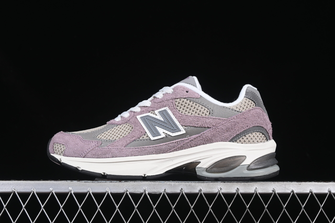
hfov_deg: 27.0
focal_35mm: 75
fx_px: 698
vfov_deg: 18.2
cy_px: 112
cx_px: 168
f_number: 7.1
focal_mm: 50
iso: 160
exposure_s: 1/80
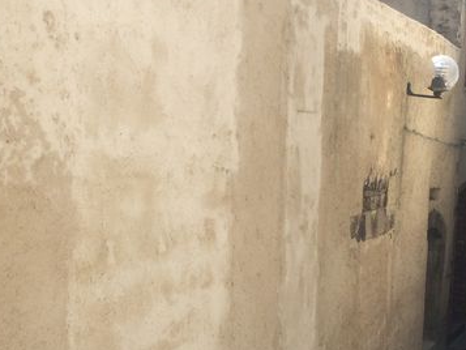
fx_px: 700
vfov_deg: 28.0
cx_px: 256
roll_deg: -1.3
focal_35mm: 52
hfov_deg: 36.8
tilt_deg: -2.1
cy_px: 157
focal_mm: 4.15
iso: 32
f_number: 2.2
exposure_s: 1/1580
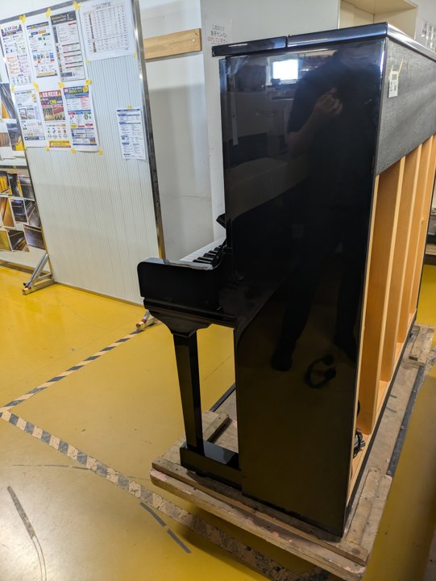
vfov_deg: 69.4
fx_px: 419
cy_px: 290
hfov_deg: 54.9
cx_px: 218
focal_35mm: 25
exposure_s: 1/33.3
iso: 132
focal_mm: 5.43
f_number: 1.89
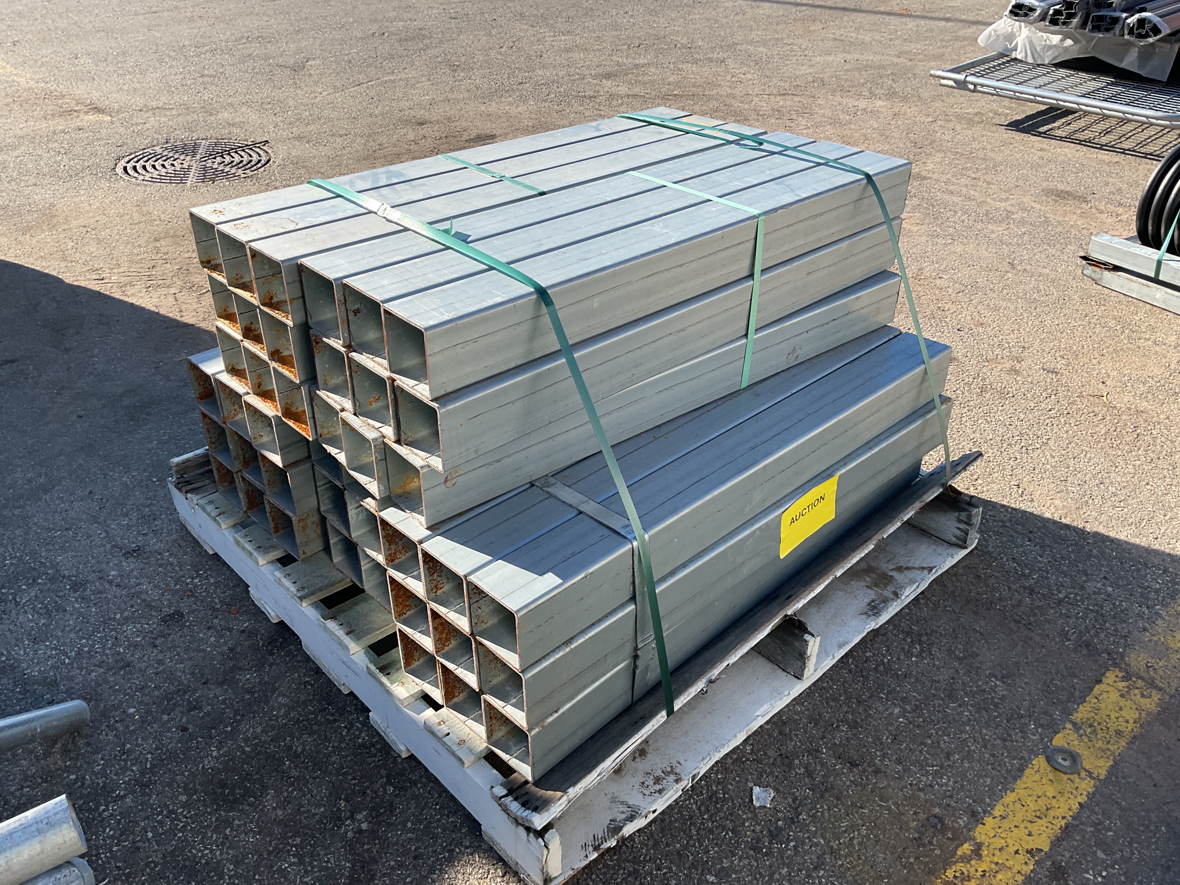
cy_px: 442
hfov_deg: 61.7
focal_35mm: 29
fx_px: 989
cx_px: 590
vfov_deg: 48.2
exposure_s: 1/944
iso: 16
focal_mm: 3
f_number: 1.8
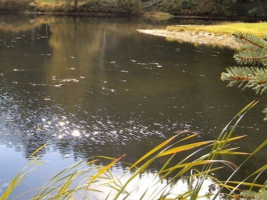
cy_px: 35
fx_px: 409
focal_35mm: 53
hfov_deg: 34.4
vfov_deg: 26.9
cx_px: 33
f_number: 3.2
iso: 50
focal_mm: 6
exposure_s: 1/200
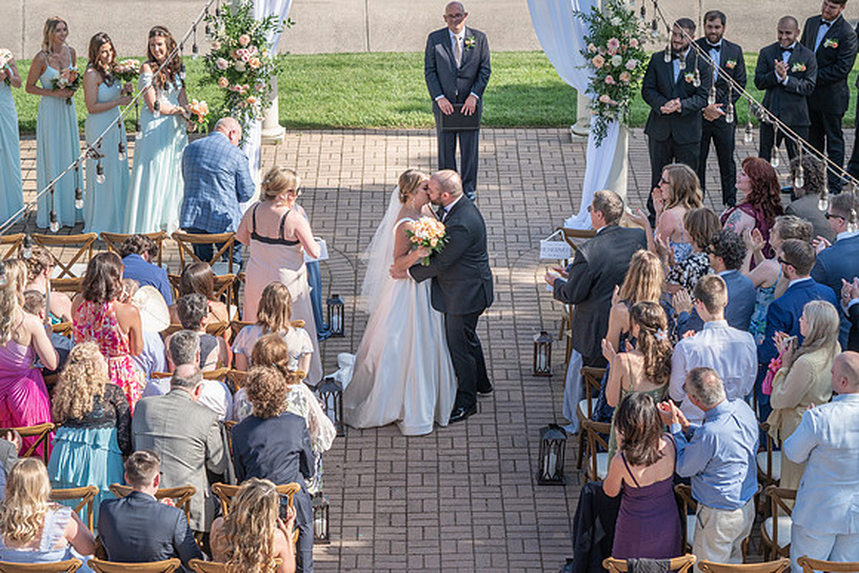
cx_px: 454
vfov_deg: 13.6
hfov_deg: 20.3
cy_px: 355
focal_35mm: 100
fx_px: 2398
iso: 100
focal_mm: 79
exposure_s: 1/320
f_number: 5.6
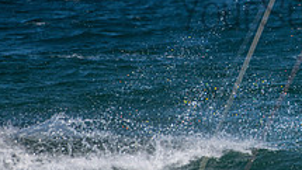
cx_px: 323
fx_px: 11300
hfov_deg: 1.5
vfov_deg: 0.9
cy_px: -4
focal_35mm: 1411
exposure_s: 1/4000
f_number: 5.6
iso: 320
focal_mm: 500
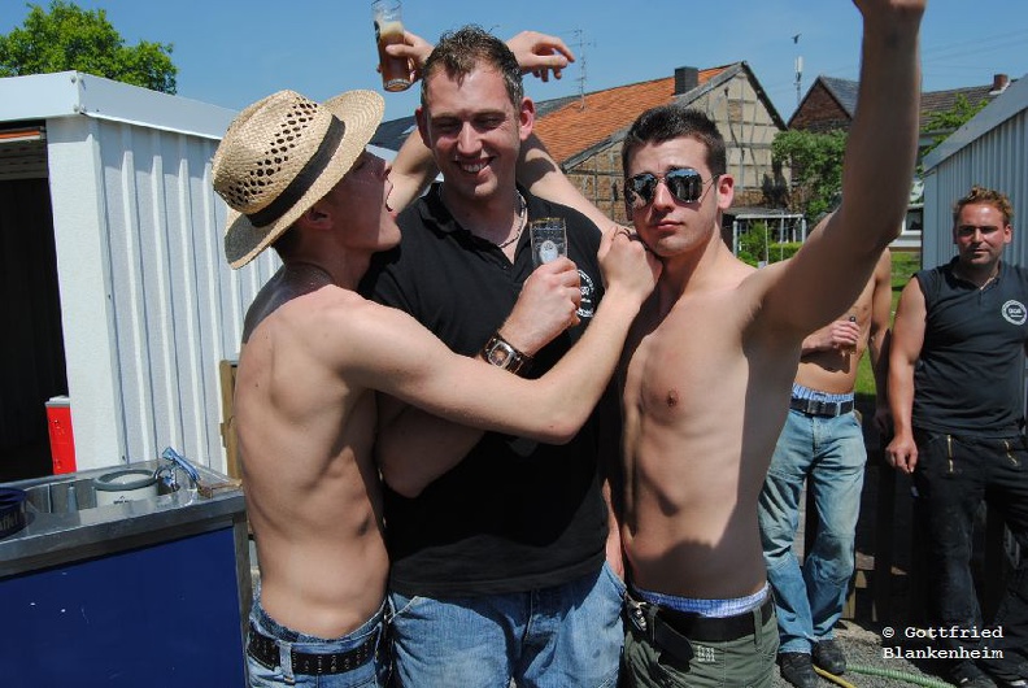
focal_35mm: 30
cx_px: 514
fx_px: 858
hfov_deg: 61.9
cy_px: 344
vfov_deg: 43.7
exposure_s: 1/320
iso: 100
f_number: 9
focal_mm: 20
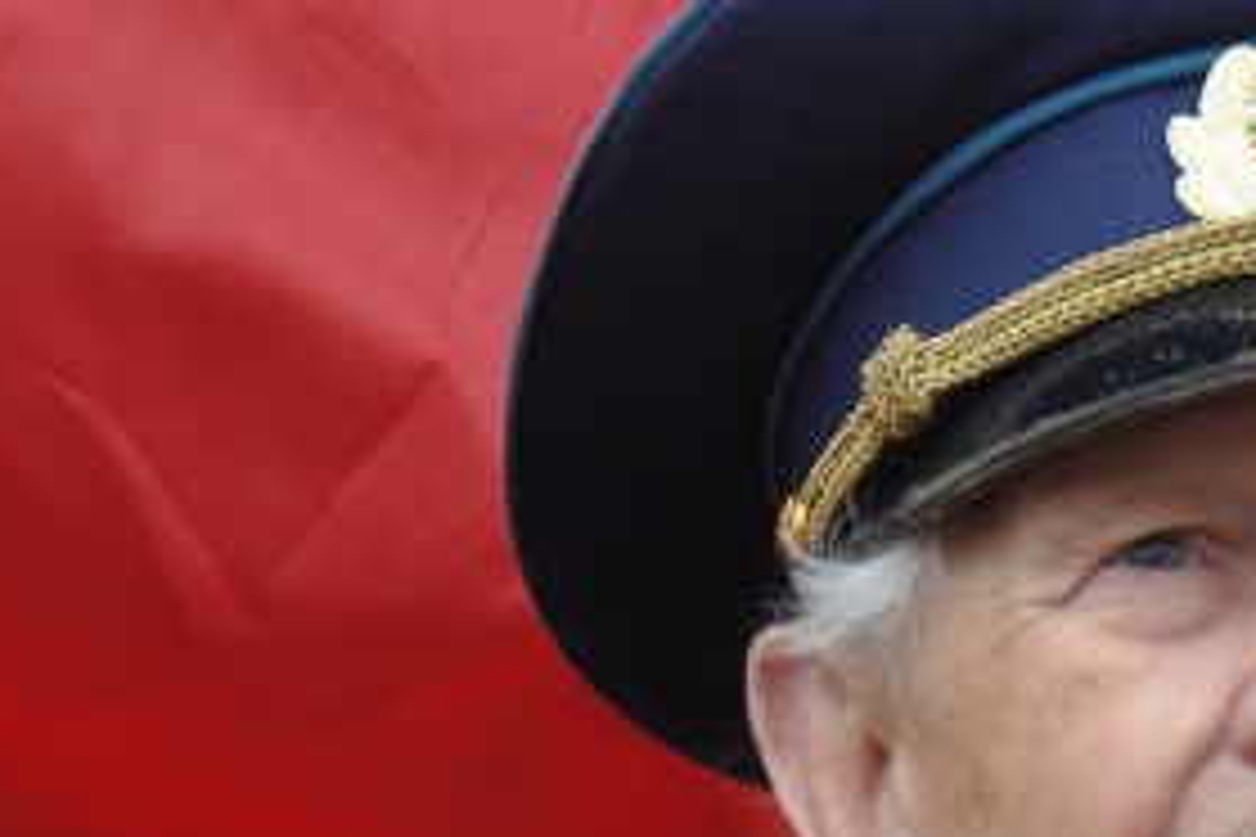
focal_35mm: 725
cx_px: 826
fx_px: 25303
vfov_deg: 1.9
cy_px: 1456
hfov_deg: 2.8
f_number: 5.6
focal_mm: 105
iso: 200
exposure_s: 1/125
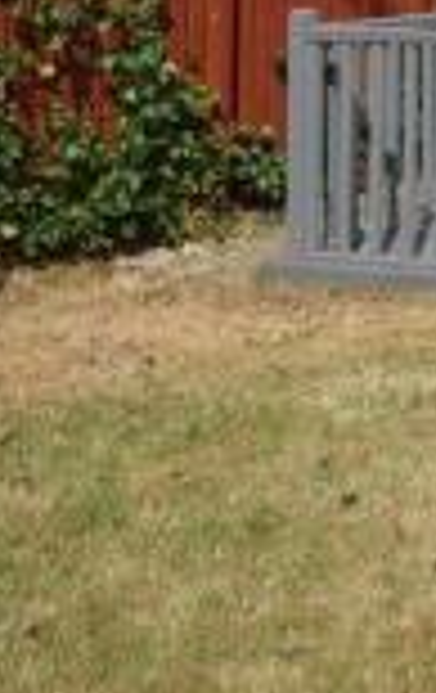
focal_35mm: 80
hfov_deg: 14.0
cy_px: -155
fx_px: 1513
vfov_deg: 23.4
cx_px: 847
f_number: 4.5
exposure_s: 1/800
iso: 80
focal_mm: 3.6
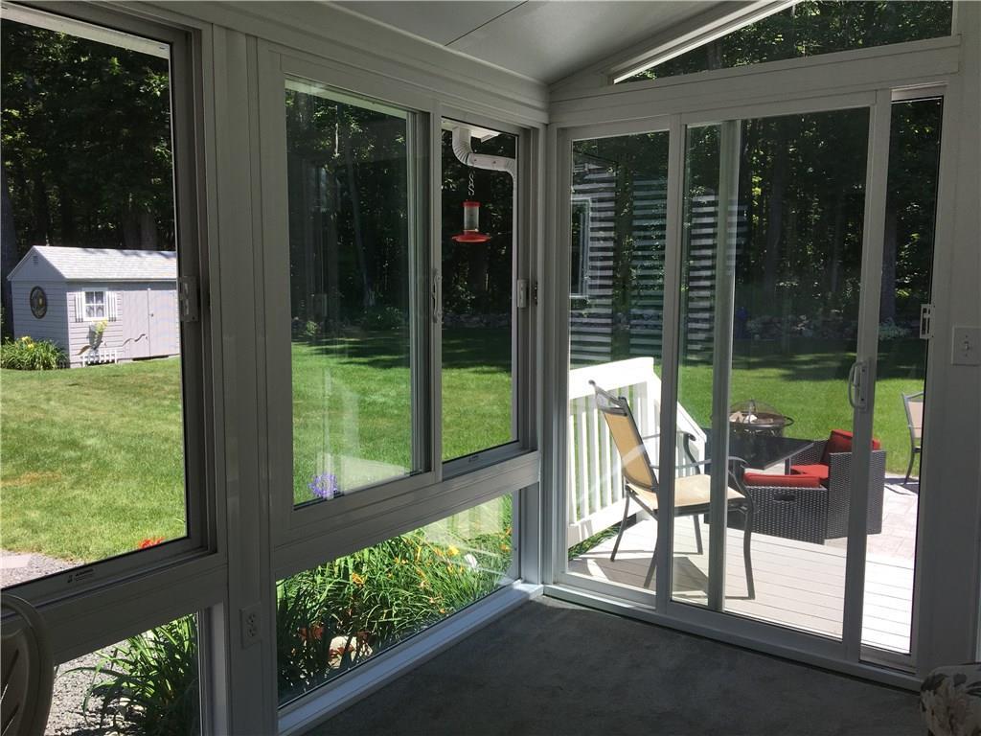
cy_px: 368
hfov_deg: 61.7
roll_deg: -0.1
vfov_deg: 48.2
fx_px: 822
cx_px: 490
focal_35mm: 29
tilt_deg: -5.7
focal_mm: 4.15
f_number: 2.2
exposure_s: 1/411
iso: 25
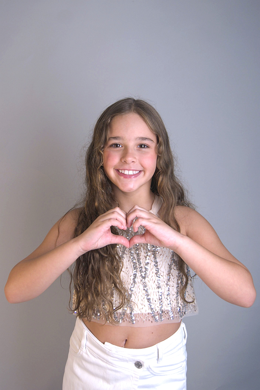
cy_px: 195
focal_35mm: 36
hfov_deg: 36.9
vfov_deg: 53.1
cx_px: 130
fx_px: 390
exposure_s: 1/50
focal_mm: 24
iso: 100
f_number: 4.8
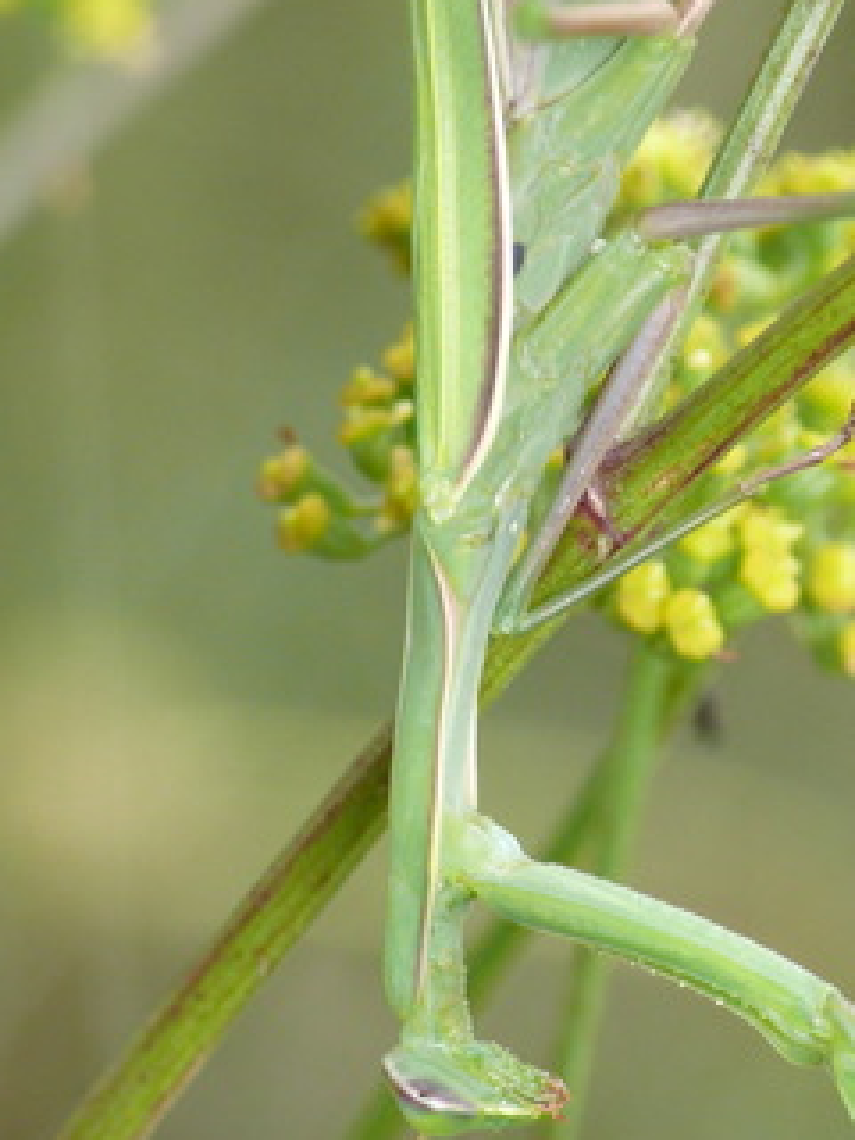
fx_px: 7245
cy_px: 777
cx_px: 627
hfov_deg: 6.7
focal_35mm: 220
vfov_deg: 9.0
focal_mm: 23.2
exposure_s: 1/200
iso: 200
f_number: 4
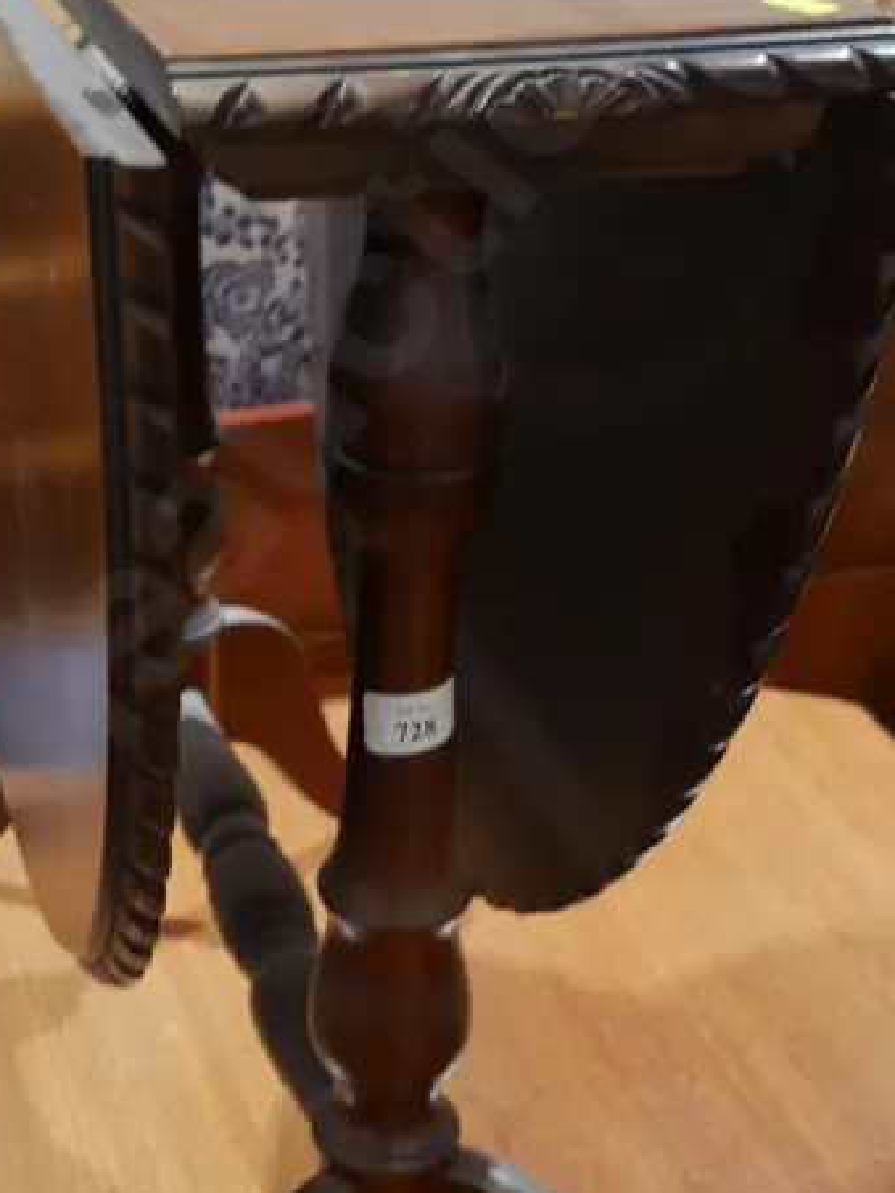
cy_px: 404
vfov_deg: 28.4
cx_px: 305
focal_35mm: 68
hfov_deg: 21.5
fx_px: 2344
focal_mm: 15
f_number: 3.6
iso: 640
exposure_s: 1/60
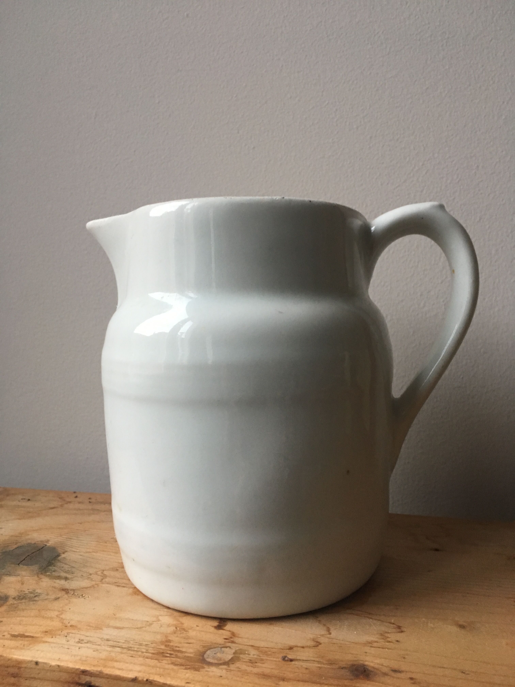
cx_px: 258
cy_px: 344
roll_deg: +2.4
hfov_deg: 48.2
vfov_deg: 61.7
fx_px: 575
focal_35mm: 29
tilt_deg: -4.0
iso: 100
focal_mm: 4.15
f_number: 2.2
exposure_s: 1/30
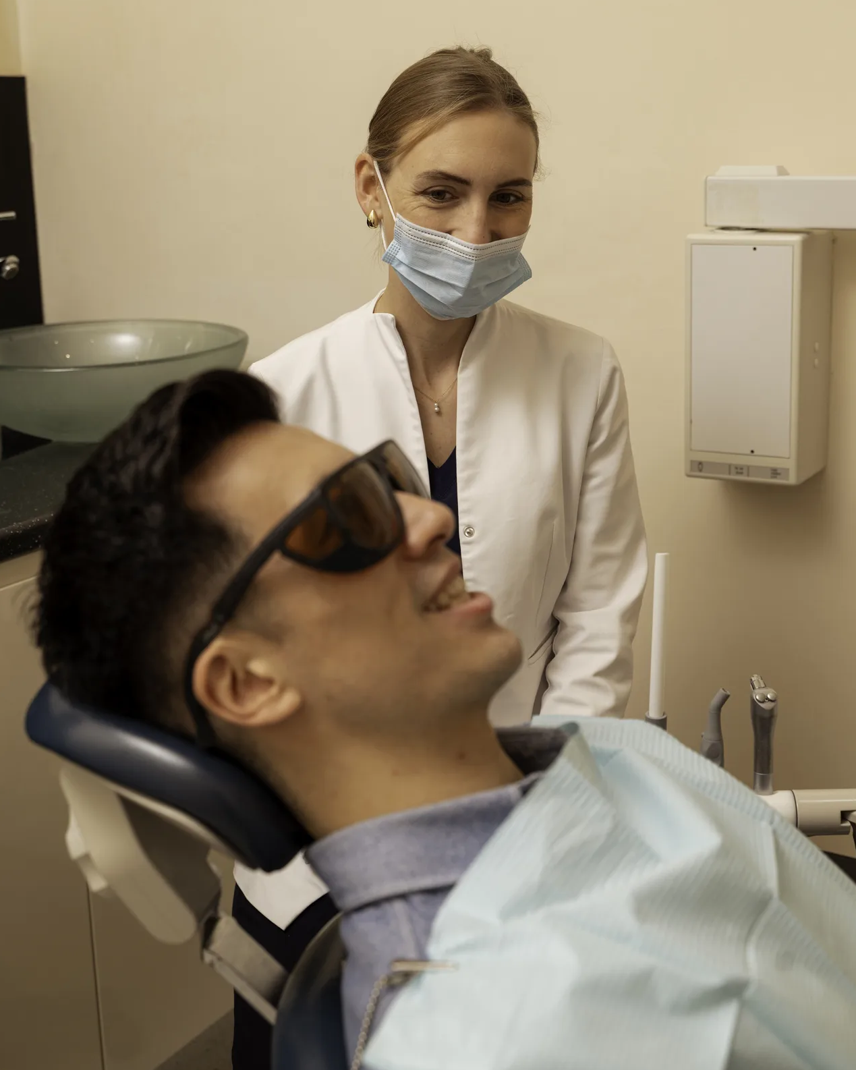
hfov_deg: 30.3
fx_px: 1583
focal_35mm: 50
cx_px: 426
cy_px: 492
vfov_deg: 37.3
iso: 320
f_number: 4.5
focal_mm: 44
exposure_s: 1/250
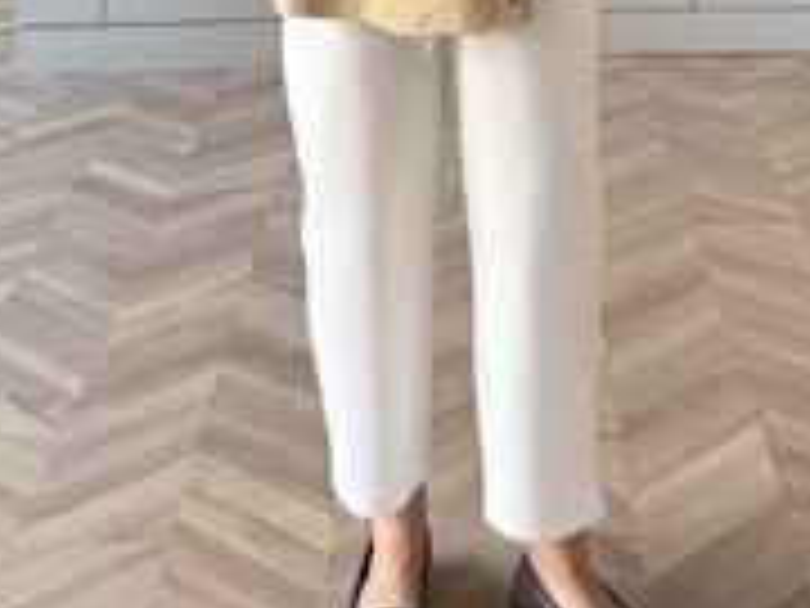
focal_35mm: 55
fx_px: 1287
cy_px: -173
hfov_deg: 34.9
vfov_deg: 23.6
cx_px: 446
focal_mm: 6.76
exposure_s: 1/112
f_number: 1.78
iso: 200
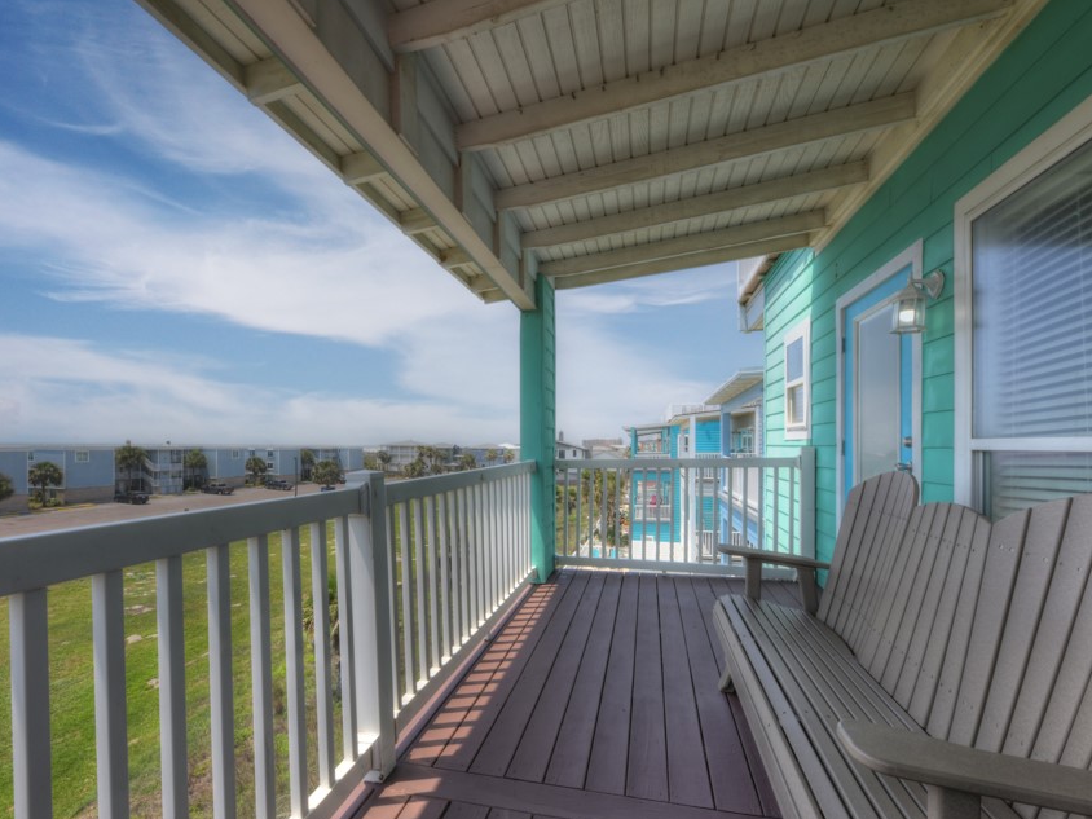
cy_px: 441
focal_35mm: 14
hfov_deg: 102.0
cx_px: 534
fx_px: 442
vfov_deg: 85.5
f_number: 22
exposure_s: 1/90
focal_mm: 12
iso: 400
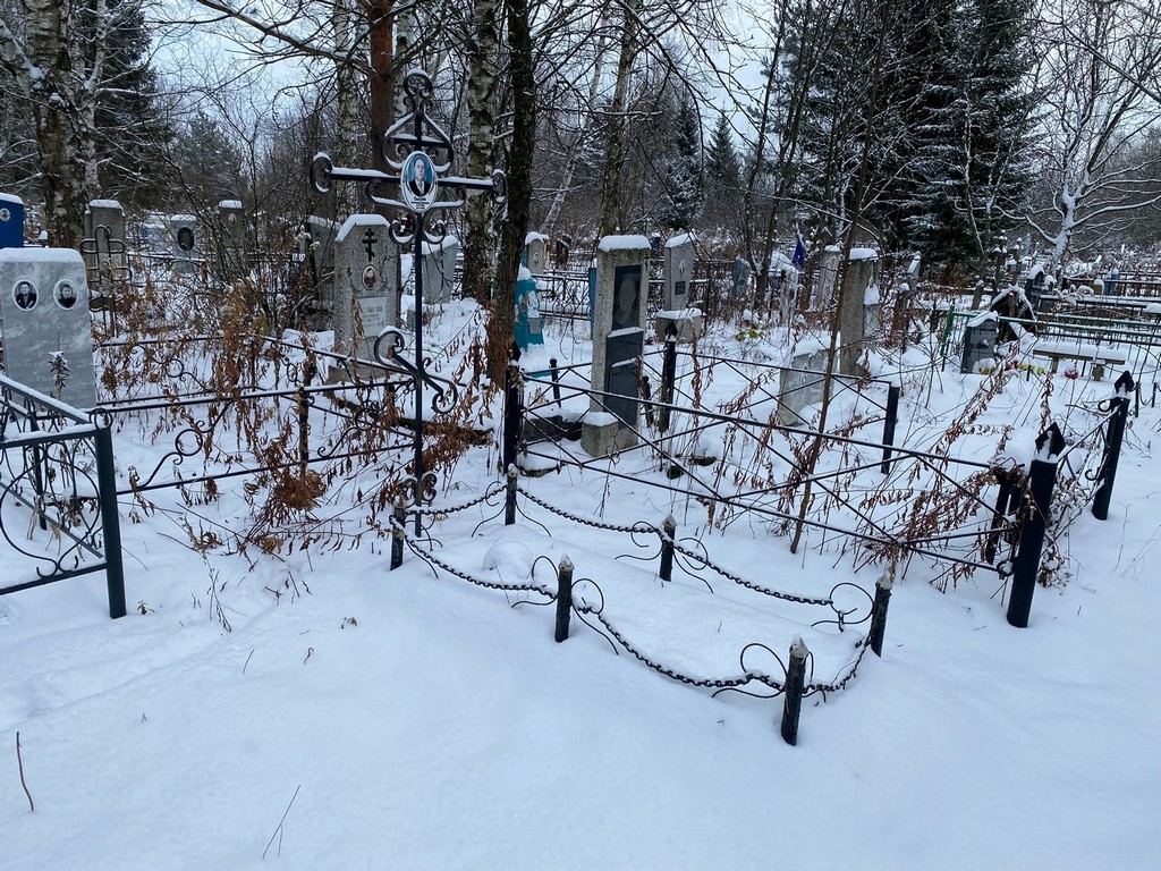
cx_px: 580
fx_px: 872
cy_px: 436
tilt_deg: -6.7
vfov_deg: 53.1
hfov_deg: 67.3
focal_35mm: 26
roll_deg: +0.2
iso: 32
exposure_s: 1/833
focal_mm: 4.25
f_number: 1.8
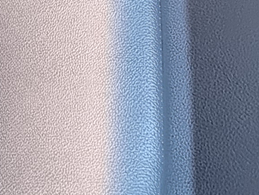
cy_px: -62
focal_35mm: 90
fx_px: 674
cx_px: -62
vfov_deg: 15.6
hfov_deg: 20.2
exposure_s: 1/60
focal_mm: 2.2
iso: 160
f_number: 2.2
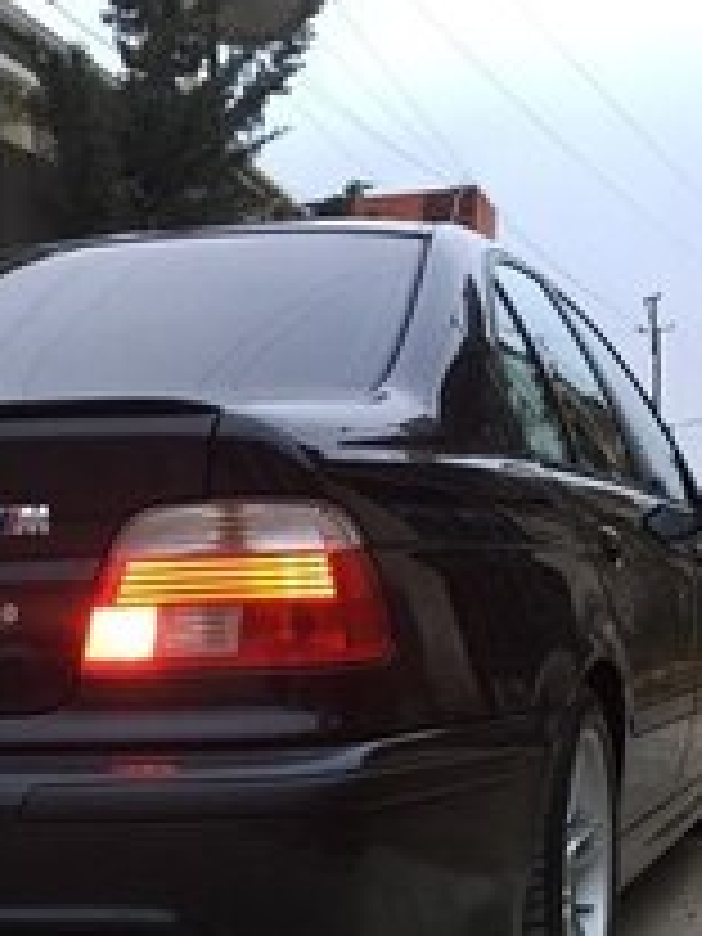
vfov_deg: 25.8
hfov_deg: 21.1
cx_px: 176
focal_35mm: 69
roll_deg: +0.8
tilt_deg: -13.8
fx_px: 1866
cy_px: 1066
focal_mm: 4.15
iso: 64
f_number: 2.2
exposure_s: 1/33
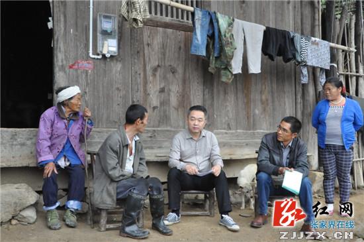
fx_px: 394
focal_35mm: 39
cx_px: 182
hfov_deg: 49.6
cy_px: 121
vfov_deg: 34.1
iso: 2000
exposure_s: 1/200
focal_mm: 26
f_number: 7.1
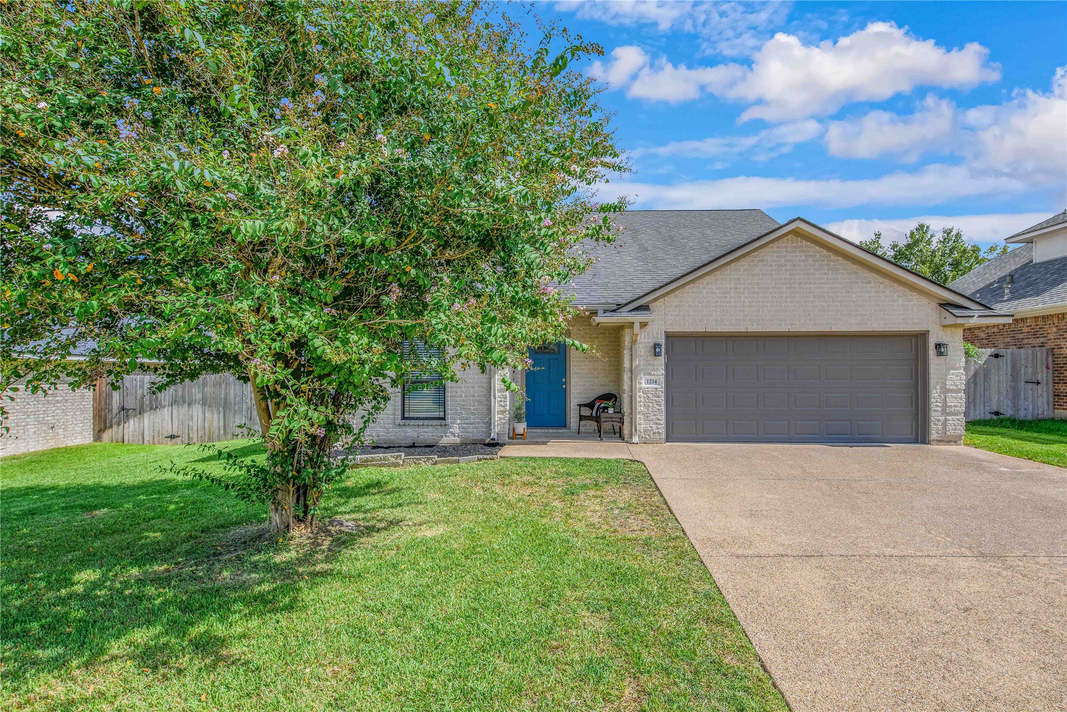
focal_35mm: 15
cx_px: 534
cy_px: 356
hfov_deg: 100.4
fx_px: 445
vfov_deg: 77.3
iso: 100
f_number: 7.1
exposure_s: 1/250
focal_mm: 15
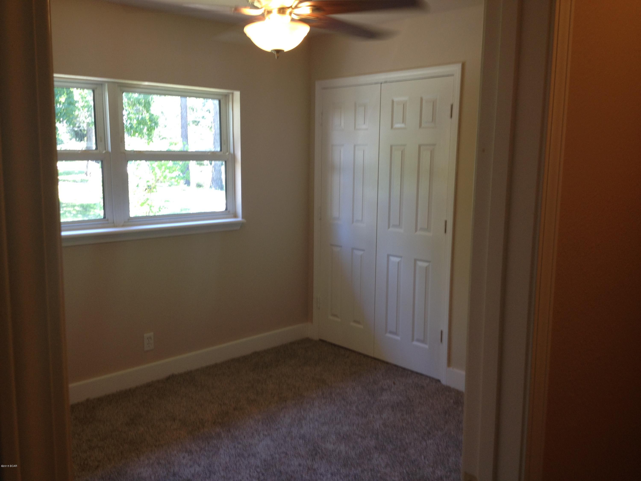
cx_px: 320
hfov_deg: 52.6
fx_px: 648
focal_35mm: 35
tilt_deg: -8.5
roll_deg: -0.1
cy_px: 240
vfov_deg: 40.7
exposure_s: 1/30
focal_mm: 4.28
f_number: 2.4
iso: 50
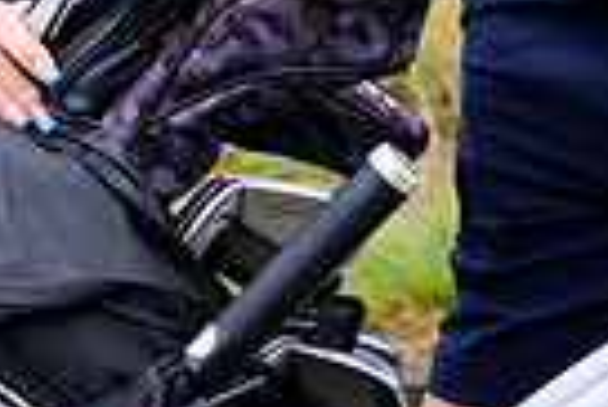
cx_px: 291
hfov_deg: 4.8
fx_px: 7202
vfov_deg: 3.2
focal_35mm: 426
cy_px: -449
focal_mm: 100
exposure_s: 1/2000
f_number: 4.5
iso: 1600
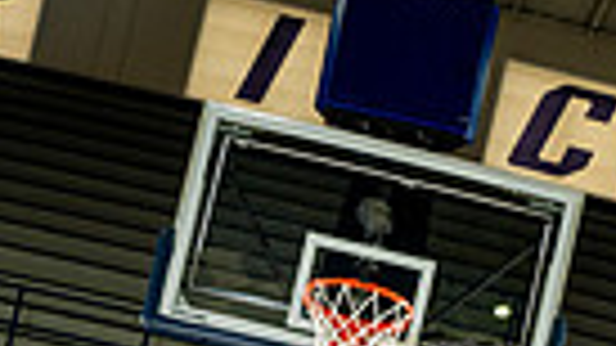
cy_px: 926
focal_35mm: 86
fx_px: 1404
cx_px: 238
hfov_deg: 24.7
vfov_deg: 11.0
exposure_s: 1/250
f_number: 8
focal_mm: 25
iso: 640
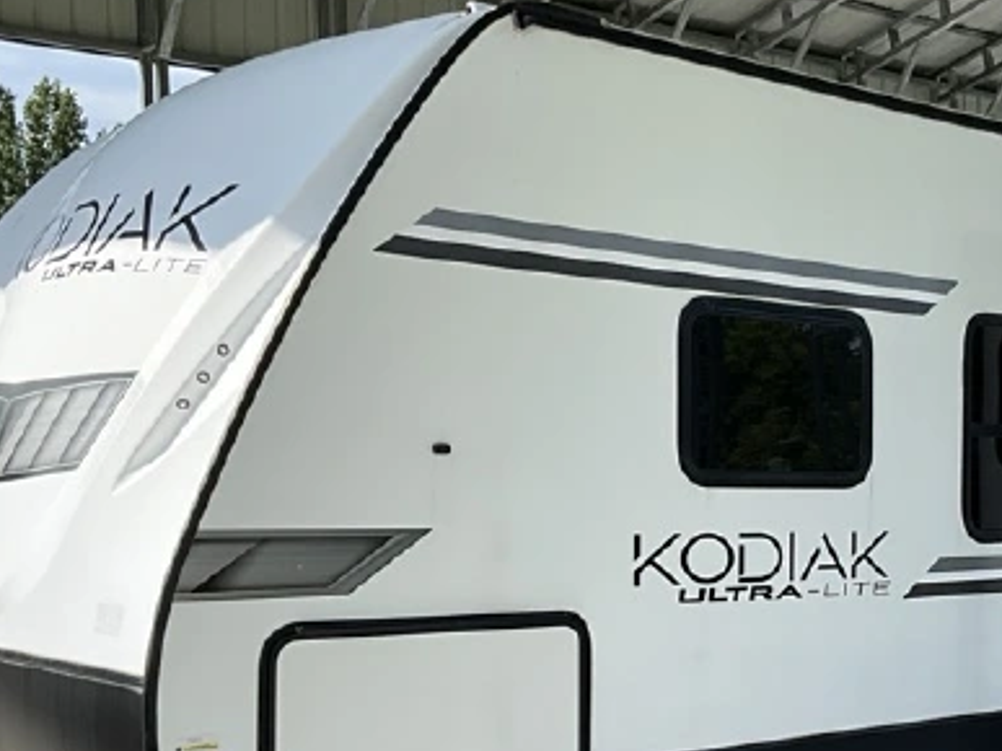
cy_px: 552
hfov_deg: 31.2
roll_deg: +1.2
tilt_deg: -4.1
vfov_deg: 24.2
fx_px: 1736
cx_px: 823
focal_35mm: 60
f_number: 1.8
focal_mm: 3
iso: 25
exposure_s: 1/1377
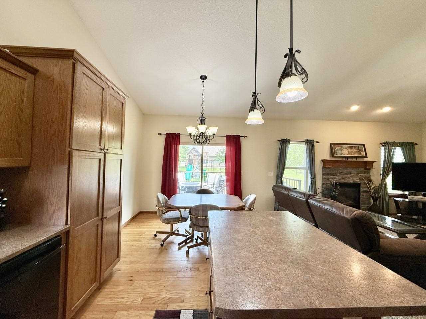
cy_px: 160
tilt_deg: +1.4
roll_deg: -1.0
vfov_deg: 85.7
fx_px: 172
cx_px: 213
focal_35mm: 14
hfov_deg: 102.1
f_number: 2.2
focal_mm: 2.22
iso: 80
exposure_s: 1/120
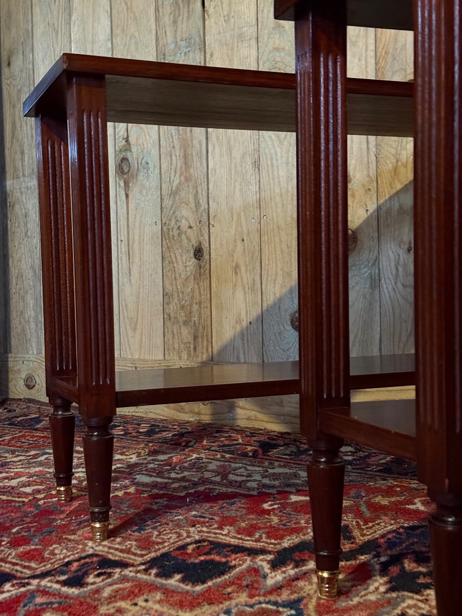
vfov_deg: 39.7
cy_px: 308
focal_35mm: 48
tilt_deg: -1.3
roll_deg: +0.8
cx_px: 231
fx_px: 854
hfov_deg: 30.3
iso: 800
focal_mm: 6.76
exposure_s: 1/22
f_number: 1.78
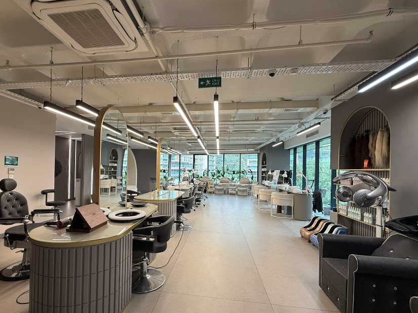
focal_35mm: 17
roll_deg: -0.7
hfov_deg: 90.7
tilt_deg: -0.6
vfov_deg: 74.6
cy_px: 169
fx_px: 205
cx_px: 188
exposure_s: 1/100
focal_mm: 2.22
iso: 100
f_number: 2.2
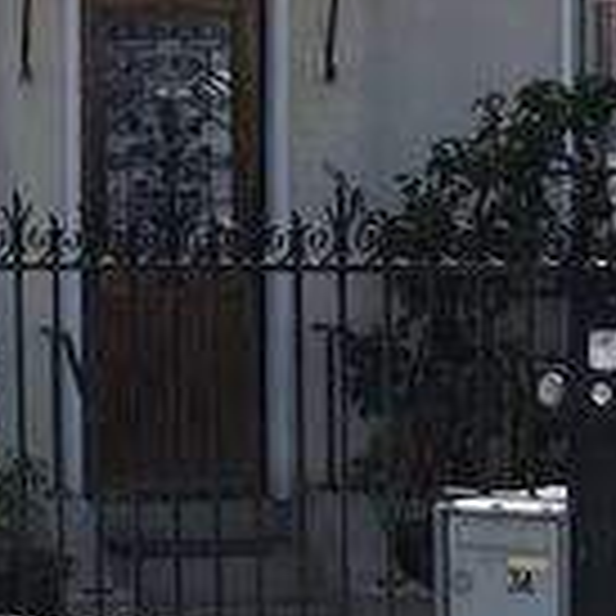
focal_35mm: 148
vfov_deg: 11.8
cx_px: 36
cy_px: 405
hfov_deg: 11.7
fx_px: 2980
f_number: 1.8
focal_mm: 5.4
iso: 80
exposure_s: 1/5648
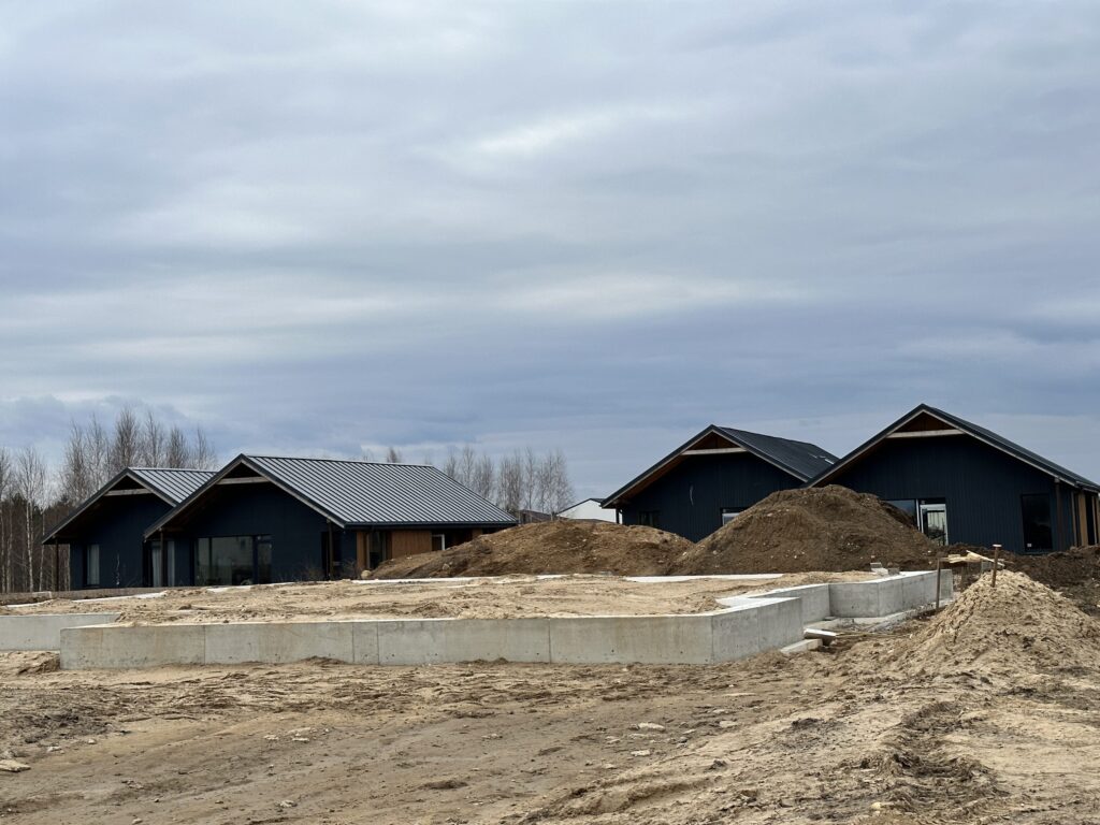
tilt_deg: +3.7
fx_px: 1525
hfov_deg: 39.7
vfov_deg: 30.3
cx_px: 550
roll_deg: +1.5
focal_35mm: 48
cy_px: 412
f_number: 1.78
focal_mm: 6.86
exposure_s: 1/2304
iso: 64
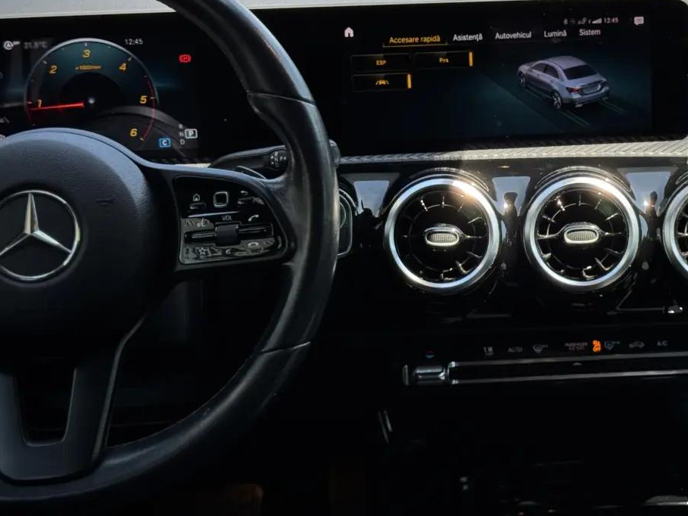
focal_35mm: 76
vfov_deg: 19.3
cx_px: 535
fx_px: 1511
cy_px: 187
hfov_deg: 25.3
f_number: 1.78
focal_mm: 6.76
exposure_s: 1/251
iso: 64
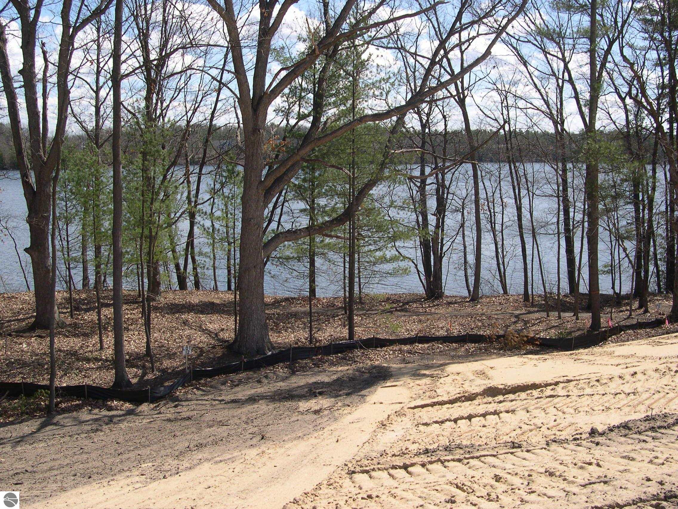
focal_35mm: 38
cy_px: 254
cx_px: 339
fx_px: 744
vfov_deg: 37.7
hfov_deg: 49.0
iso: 100
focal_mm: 8
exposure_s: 1/170
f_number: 7.6
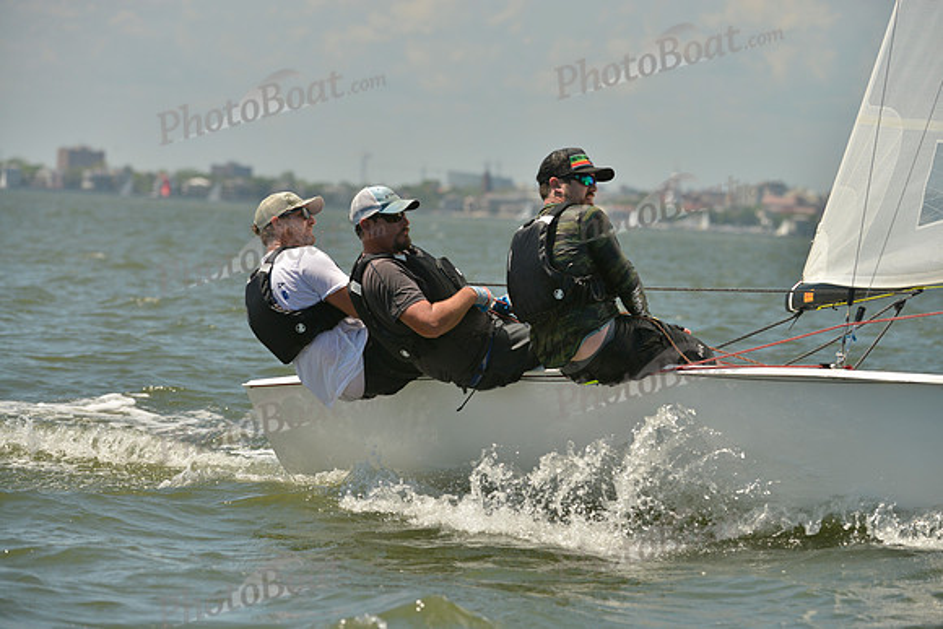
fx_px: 5240
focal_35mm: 200
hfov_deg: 10.3
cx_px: 472
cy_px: 314
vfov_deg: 6.9
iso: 280
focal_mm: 200
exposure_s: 1/1600
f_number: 6.3
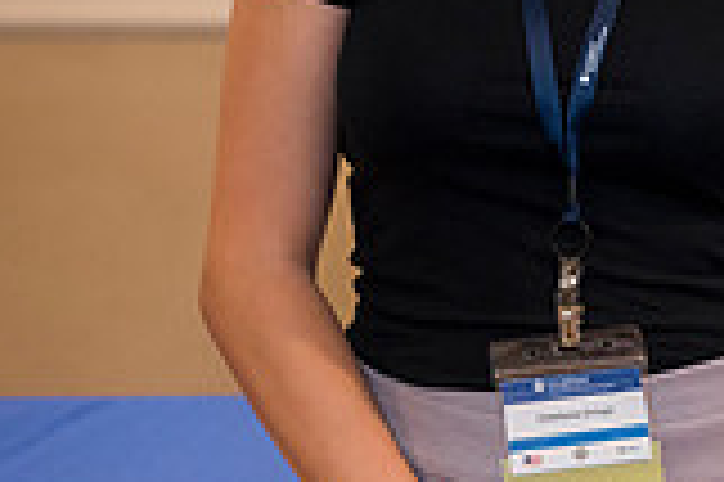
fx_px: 3616
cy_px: -56
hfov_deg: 10.8
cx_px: 1214
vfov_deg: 7.6
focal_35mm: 180
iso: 800
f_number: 3.2
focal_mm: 50
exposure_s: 1/160
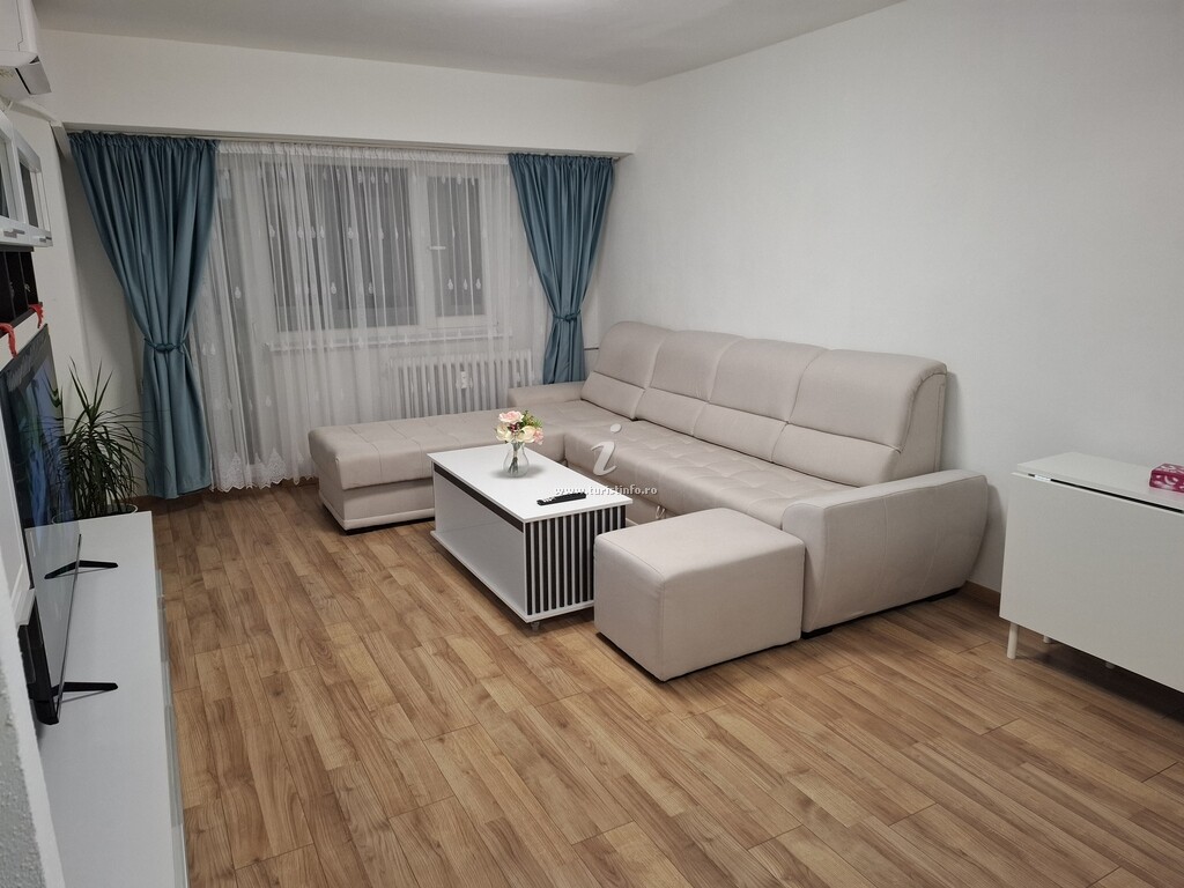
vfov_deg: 58.9
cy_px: 444
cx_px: 592
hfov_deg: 73.9
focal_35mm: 23
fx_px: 787
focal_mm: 5.54
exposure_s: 1/50
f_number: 1.8
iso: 200
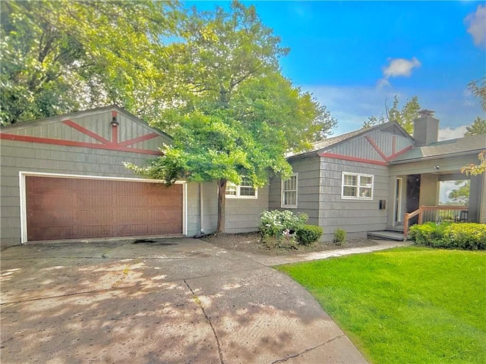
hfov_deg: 67.3
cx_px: 243
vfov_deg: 53.1
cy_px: 182
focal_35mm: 26
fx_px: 365
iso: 250
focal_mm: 5.7
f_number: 1.5
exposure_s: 1/60
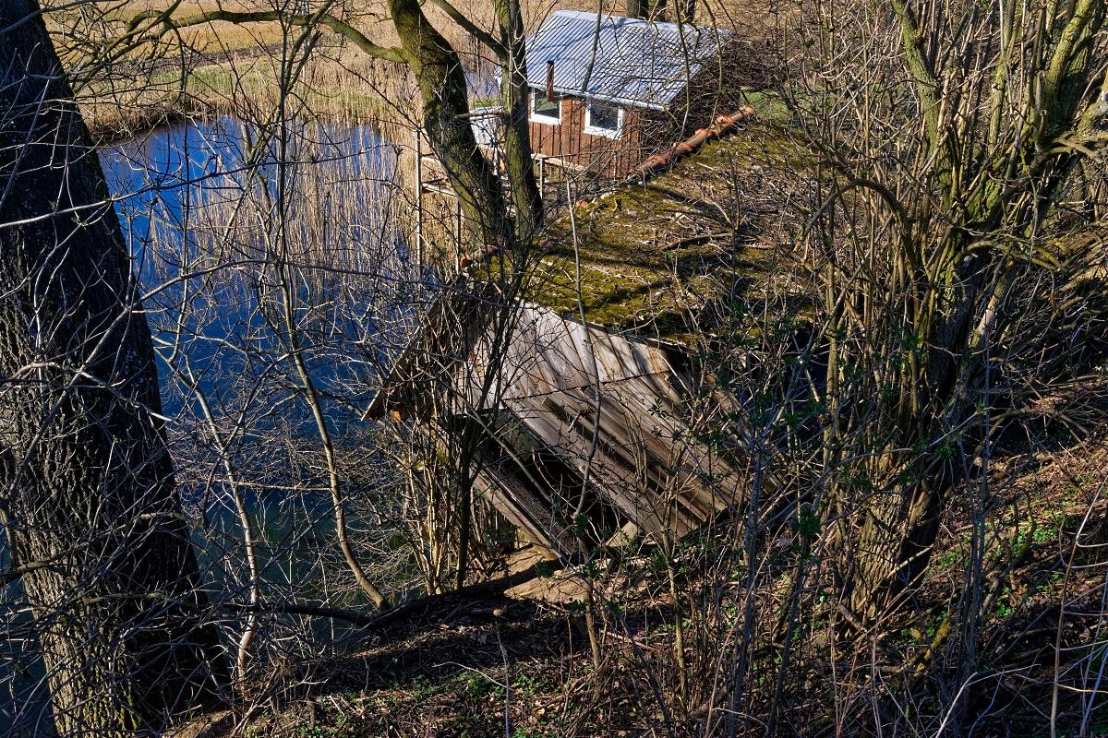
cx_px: 554
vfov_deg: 34.2
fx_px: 1200
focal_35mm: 39
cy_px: 369
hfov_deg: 49.6
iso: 1100
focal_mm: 26
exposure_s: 1/500
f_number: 11
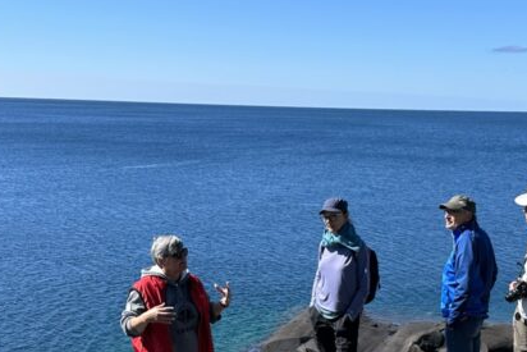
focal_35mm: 62
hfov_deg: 32.1
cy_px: 271
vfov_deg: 21.7
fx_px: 908
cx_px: 352
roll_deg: -0.9
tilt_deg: -11.3
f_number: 1.78
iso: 80
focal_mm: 6.86
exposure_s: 1/3597
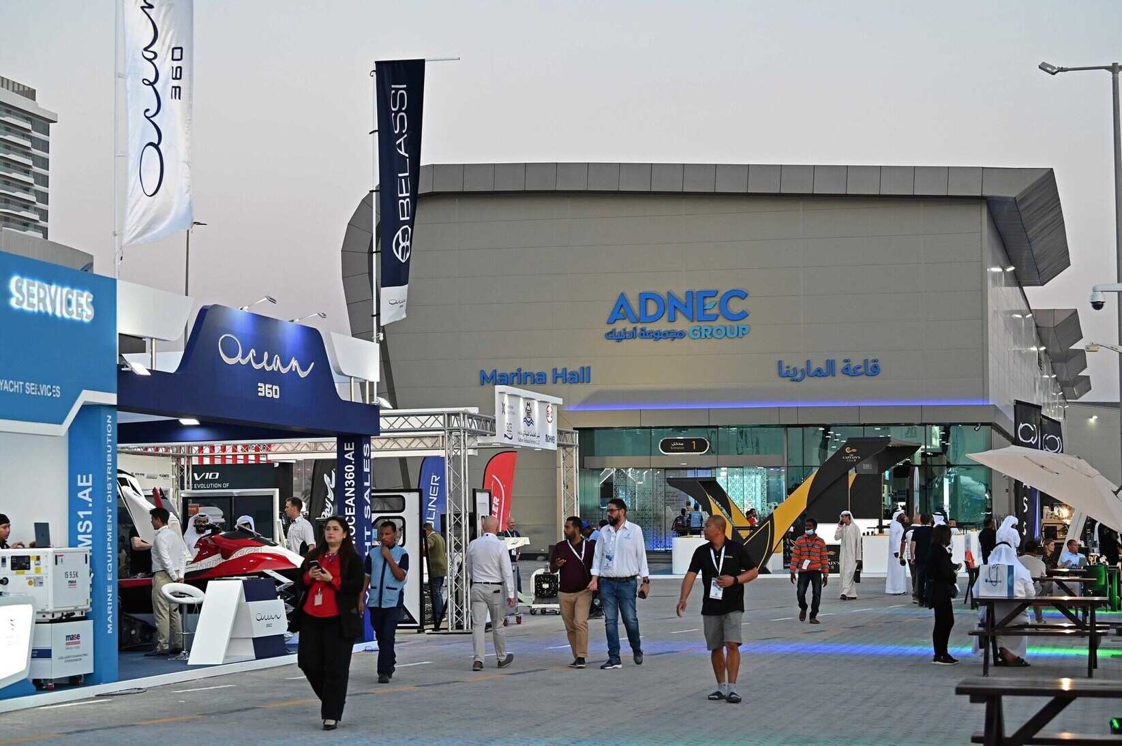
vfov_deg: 19.4
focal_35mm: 70
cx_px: 561
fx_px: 2179
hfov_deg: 28.9
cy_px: 373
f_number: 4
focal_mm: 70
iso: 2000
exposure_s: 1/400
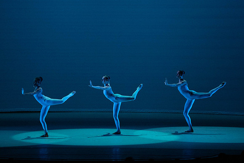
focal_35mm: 183
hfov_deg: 11.2
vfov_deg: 7.5
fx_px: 1241
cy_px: 82
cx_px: 122
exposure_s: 1/400
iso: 16000
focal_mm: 183
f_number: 5.6
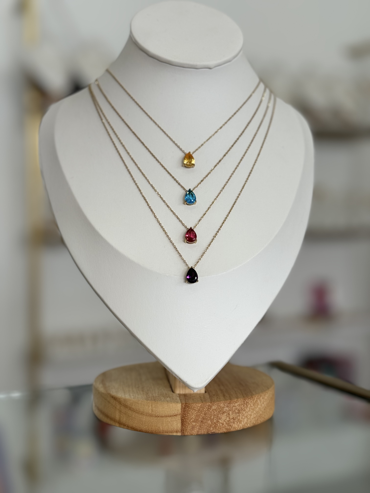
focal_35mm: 48
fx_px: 684
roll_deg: +0.2
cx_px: 185
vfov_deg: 39.7
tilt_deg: -3.3
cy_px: 246
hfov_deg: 30.3
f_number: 1.78
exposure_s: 1/138
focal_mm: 6.76
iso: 50
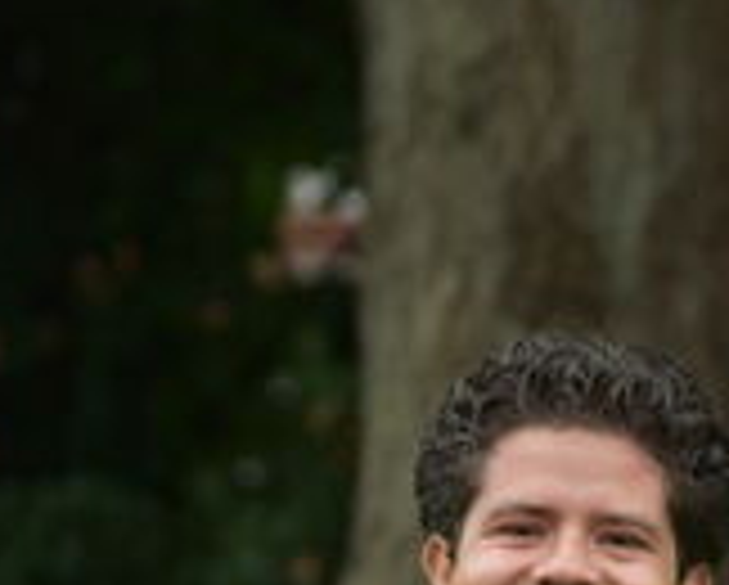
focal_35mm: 347
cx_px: 562
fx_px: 7496
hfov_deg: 5.6
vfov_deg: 4.5
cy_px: 734
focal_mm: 120
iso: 200
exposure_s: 1/500
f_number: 4
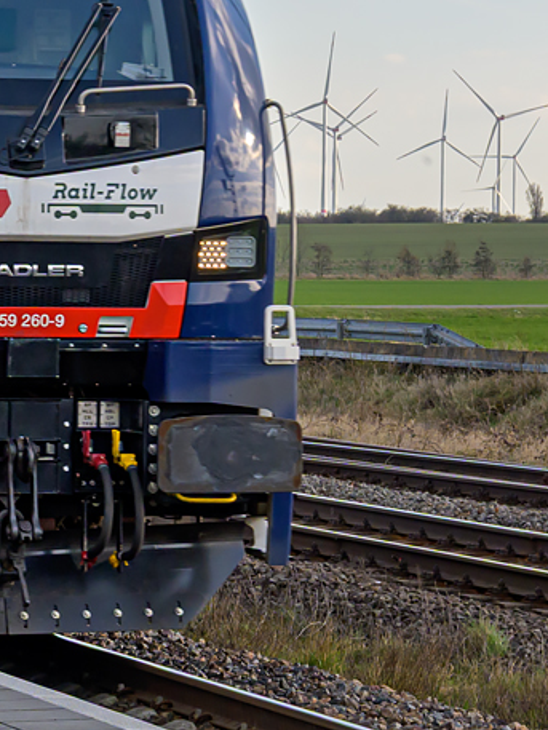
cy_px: 284
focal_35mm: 170
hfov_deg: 8.7
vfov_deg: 11.6
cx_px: -43
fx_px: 3592
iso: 200
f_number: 8
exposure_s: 1/350
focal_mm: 45
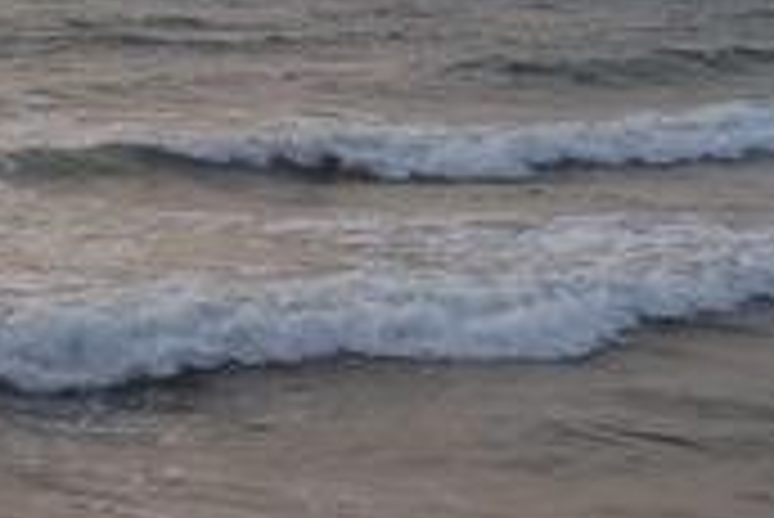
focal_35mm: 123
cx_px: 277
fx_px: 2647
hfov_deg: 16.6
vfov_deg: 11.2
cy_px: 221
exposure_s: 1/350
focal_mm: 6.2
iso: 63
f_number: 6
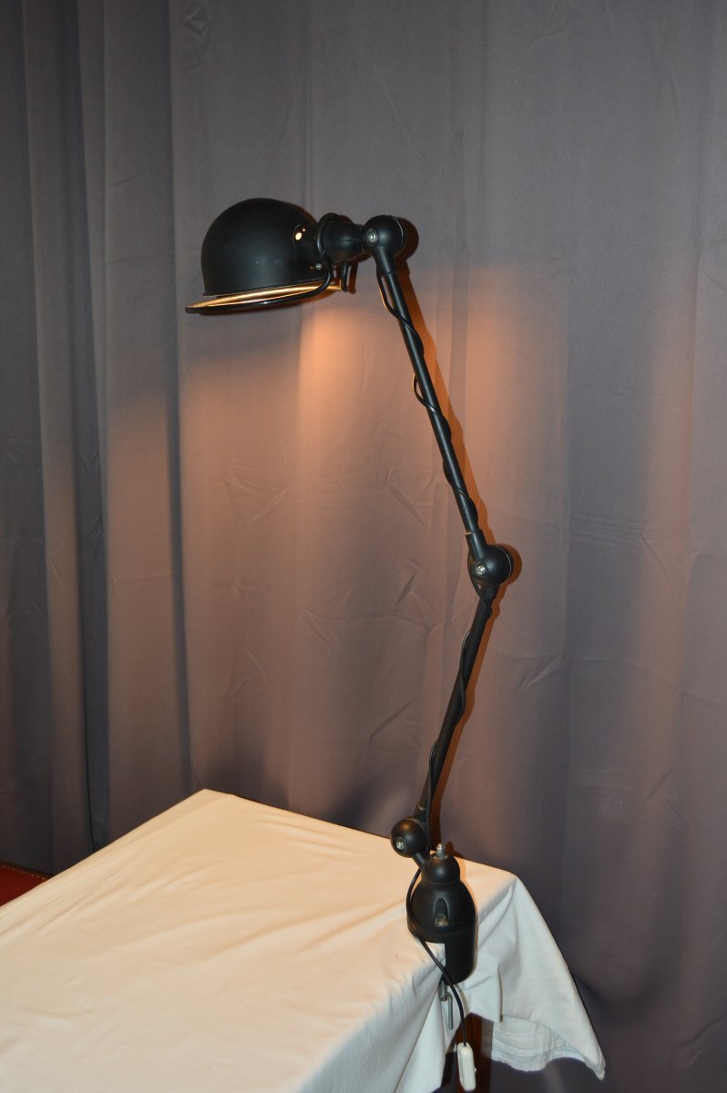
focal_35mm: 39
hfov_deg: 34.2
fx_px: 1183
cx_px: 364
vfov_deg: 49.6
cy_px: 546
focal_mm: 26
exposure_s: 1/60
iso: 450
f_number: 4
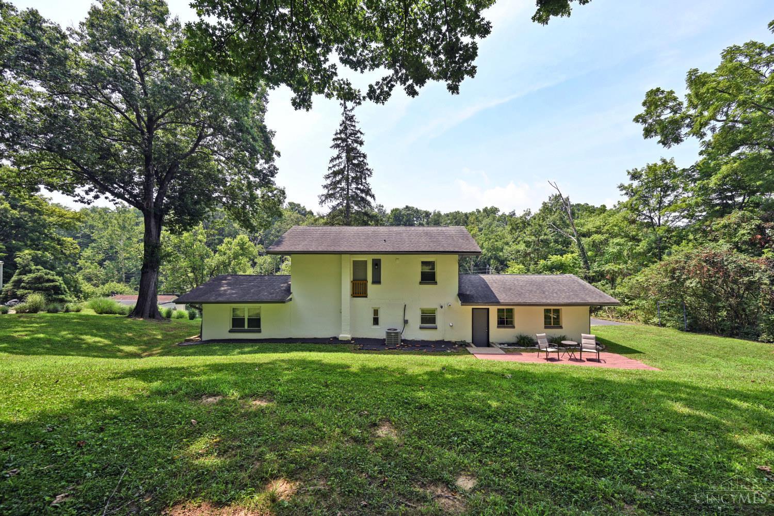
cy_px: 258
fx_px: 301
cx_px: 387
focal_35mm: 14
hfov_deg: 104.3
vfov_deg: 81.2
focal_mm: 14
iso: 100
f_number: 6.3
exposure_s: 1/320
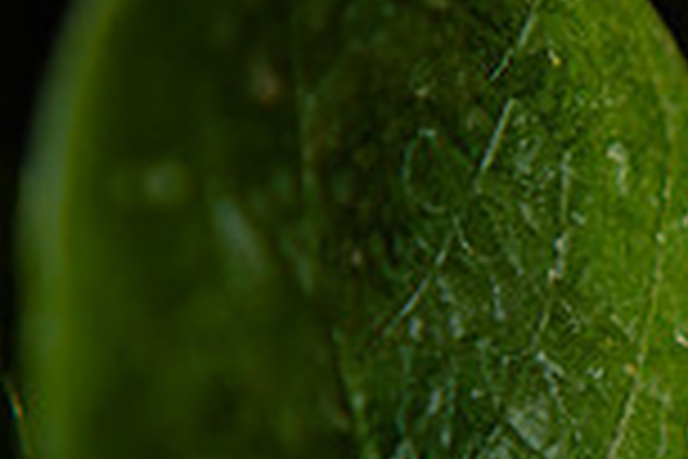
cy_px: 348
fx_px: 3860
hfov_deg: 10.0
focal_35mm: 202
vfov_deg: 6.8
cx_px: 849
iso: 100
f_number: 3.5
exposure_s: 1/400
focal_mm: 50
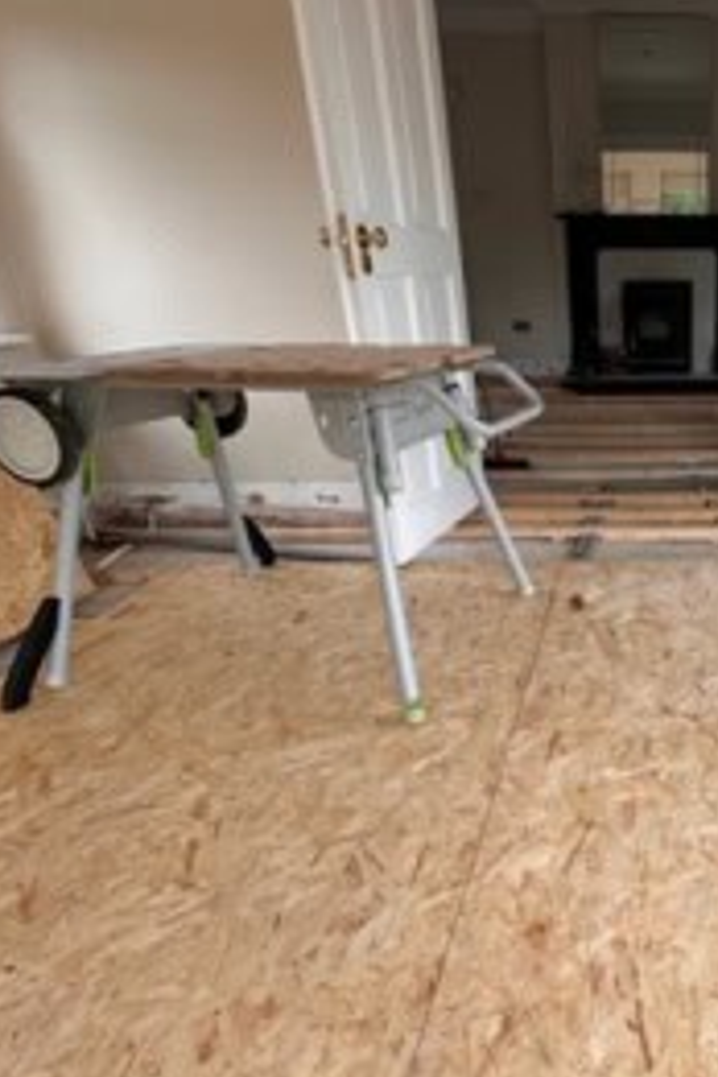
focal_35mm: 26
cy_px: 625
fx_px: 778
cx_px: 673
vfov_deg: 68.9
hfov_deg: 44.2
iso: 50
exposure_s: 1/99
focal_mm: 2.2
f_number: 2.2
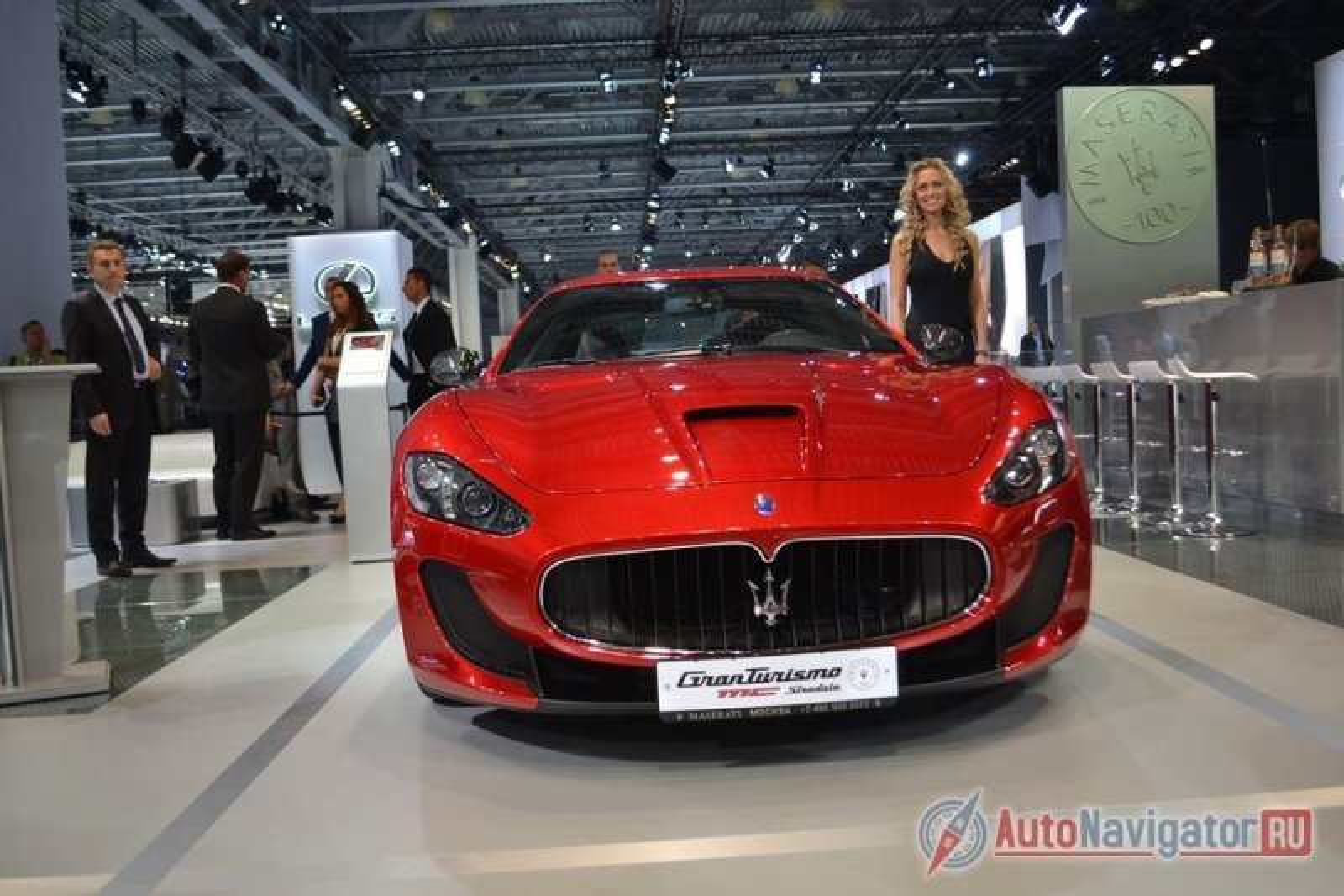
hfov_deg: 57.2
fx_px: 1232
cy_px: 448
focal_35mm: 33
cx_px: 672
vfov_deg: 40.0
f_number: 3.8
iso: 450
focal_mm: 22
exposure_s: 1/60
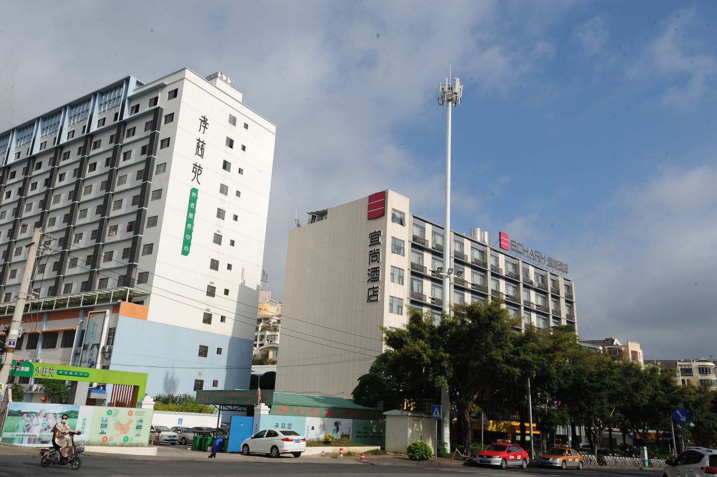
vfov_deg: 44.9
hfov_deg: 63.7
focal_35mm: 29
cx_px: 358
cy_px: 238
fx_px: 577
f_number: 14
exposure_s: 1/250
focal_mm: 29
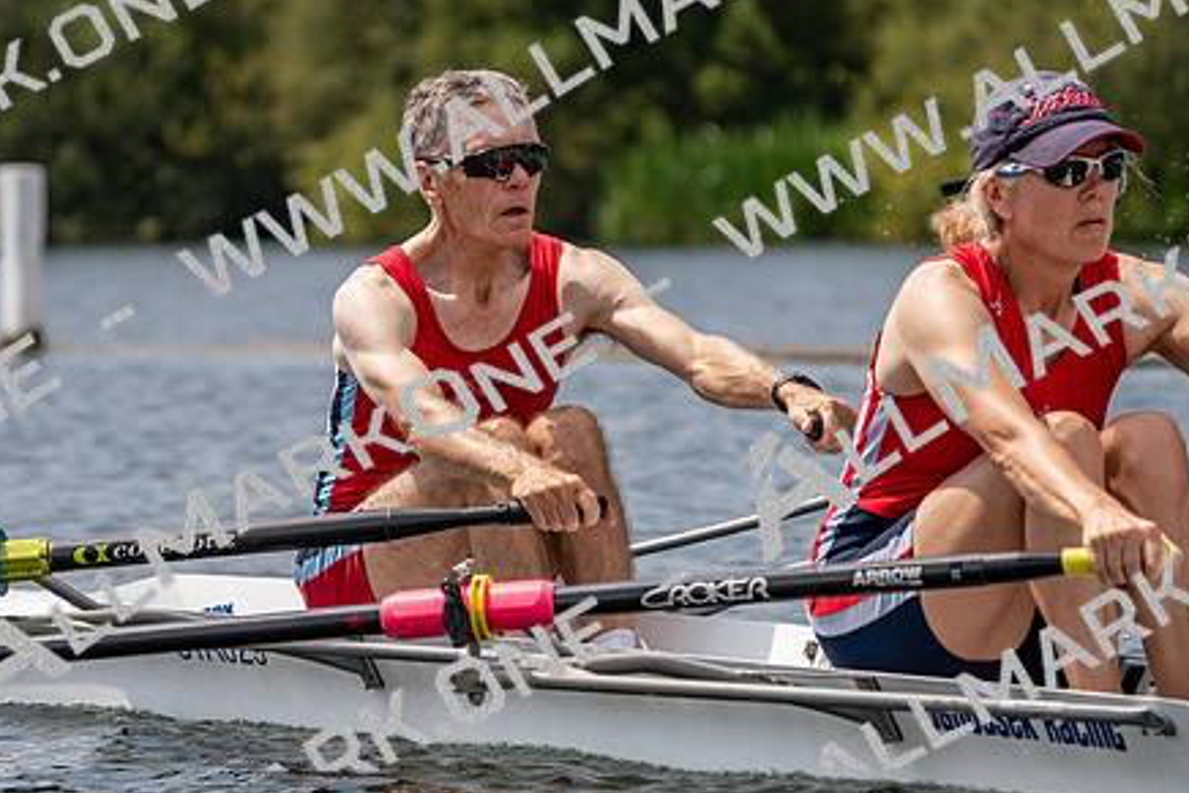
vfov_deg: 5.2
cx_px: 515
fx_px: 8788
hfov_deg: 7.7
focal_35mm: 266
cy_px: 304
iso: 200
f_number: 5.6
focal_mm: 200
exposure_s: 1/1600
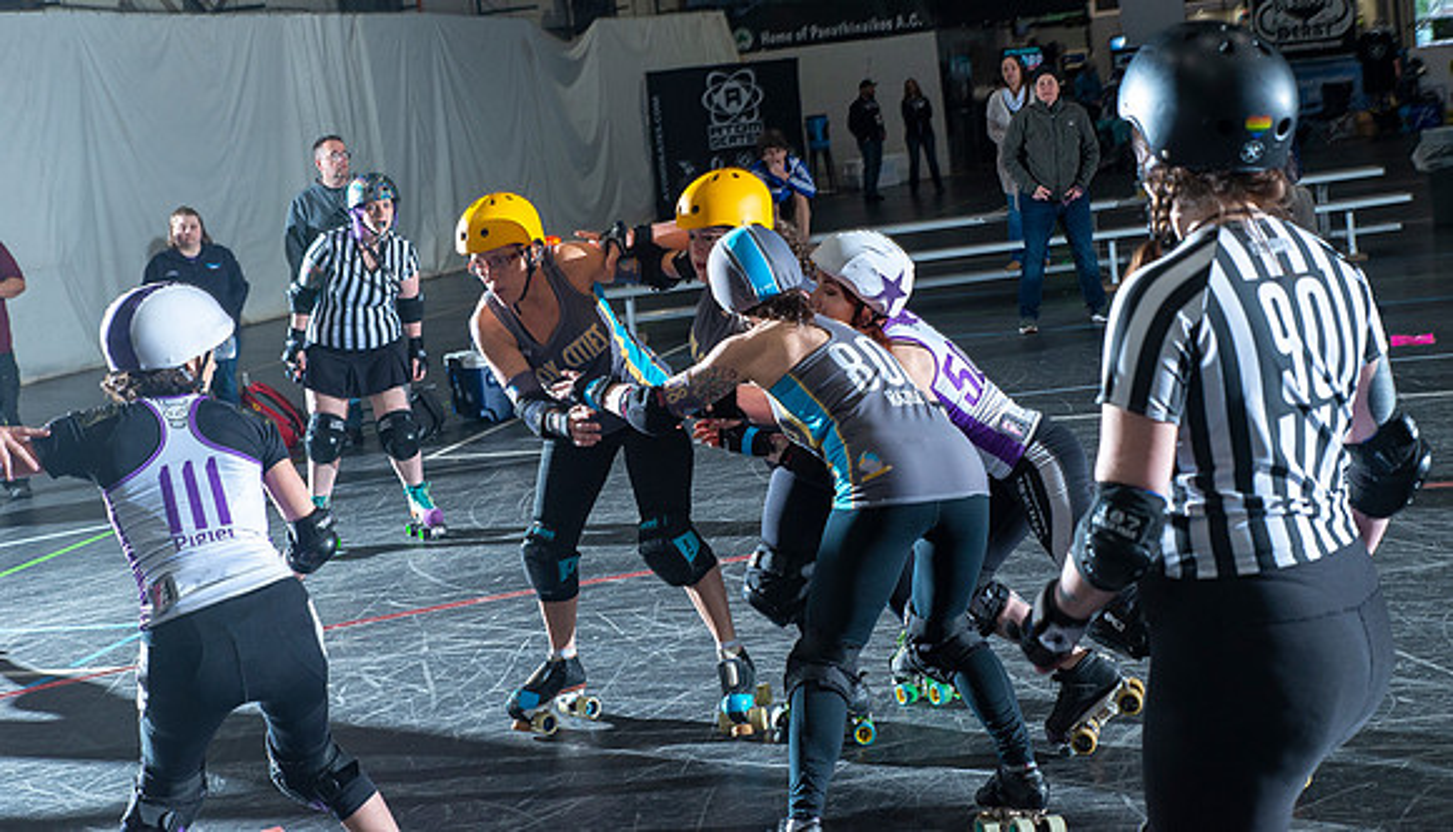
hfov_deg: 37.8
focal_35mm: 55
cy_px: 301
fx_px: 2122
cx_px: 788
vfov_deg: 22.1
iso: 800
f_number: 7.1
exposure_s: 1/160
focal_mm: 48
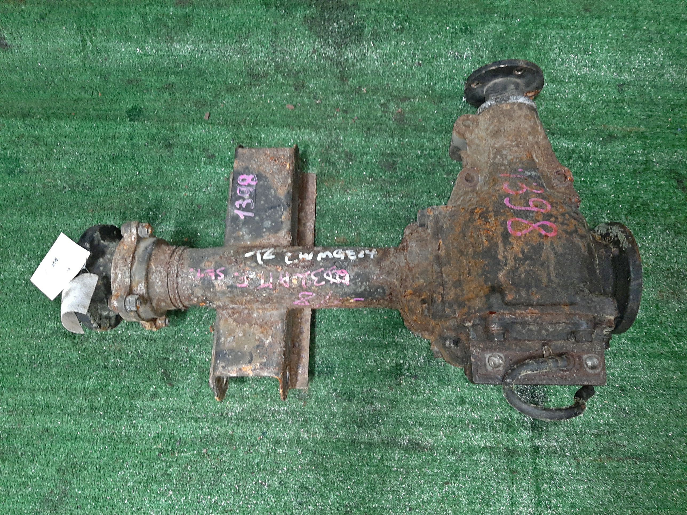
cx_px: 344
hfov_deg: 67.3
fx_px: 516
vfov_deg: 53.1
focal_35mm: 26
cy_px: 258
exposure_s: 1/25
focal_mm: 3.93
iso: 229
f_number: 1.7
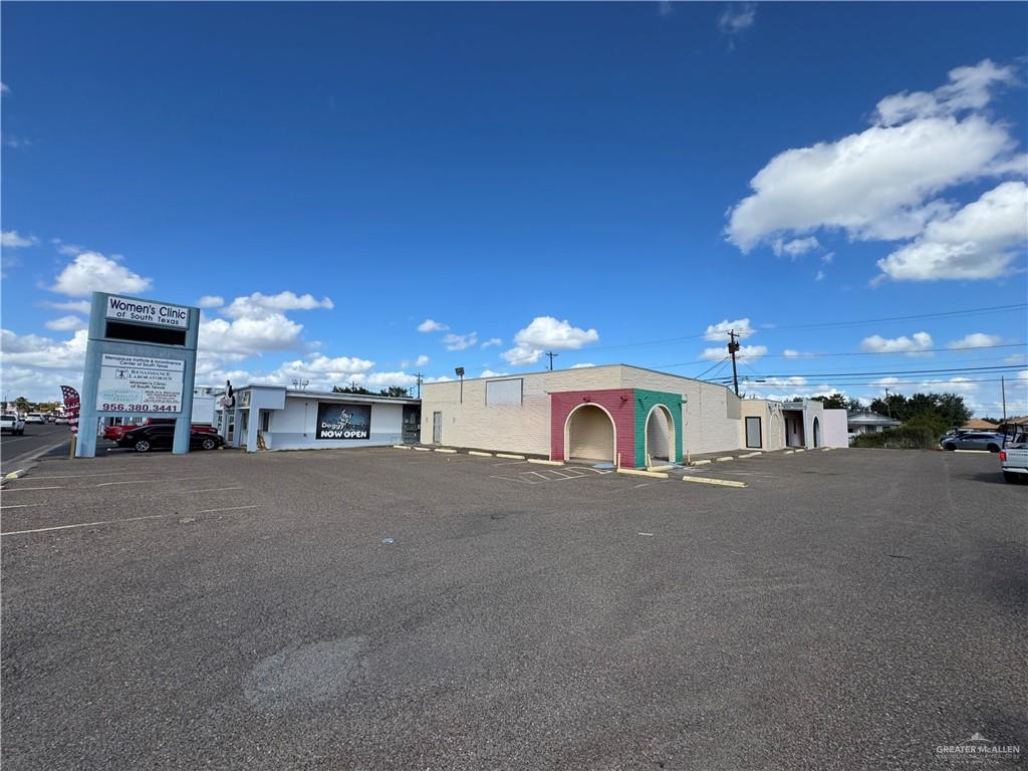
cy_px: 386
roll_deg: -1.7
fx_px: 416
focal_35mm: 14
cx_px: 514
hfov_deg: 102.1
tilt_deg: +5.2
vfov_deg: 85.7
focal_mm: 2.22
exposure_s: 1/2770
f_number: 2.2
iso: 50
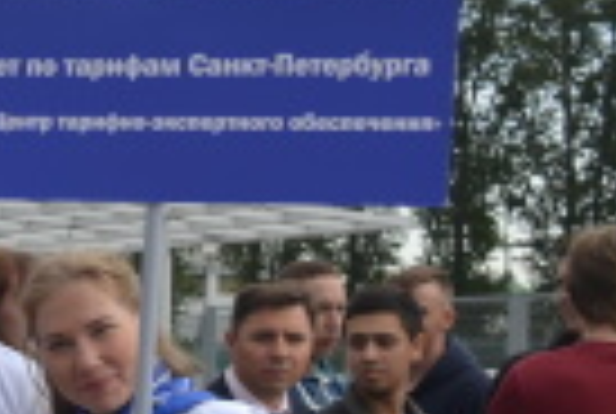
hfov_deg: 13.6
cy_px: 621
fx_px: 2246
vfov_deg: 10.2
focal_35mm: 131
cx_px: -562
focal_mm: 20
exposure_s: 1/250
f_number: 5.6
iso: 100
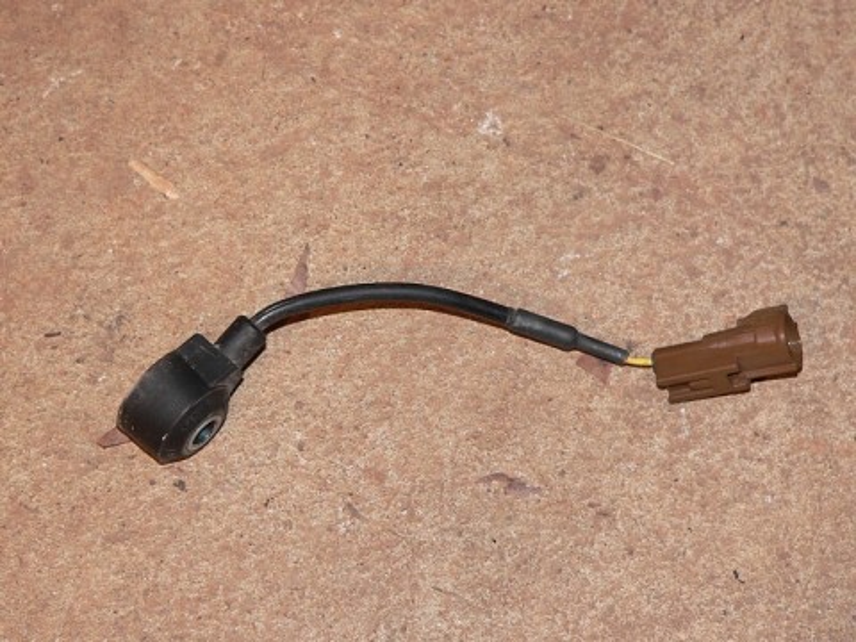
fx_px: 3190
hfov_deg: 15.3
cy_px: 321
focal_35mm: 129
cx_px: 428
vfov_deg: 11.5
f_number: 2.8
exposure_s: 1/60
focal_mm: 21.5
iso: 100
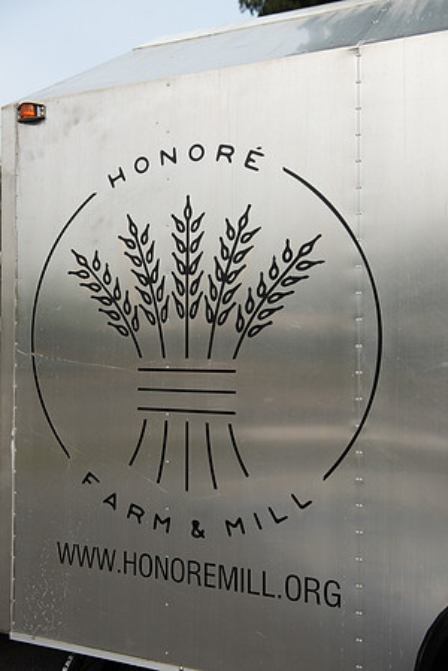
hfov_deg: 41.1
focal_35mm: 32
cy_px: 336
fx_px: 597
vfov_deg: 58.7
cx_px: 224
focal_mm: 32
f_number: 4
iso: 800
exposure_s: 1/4000
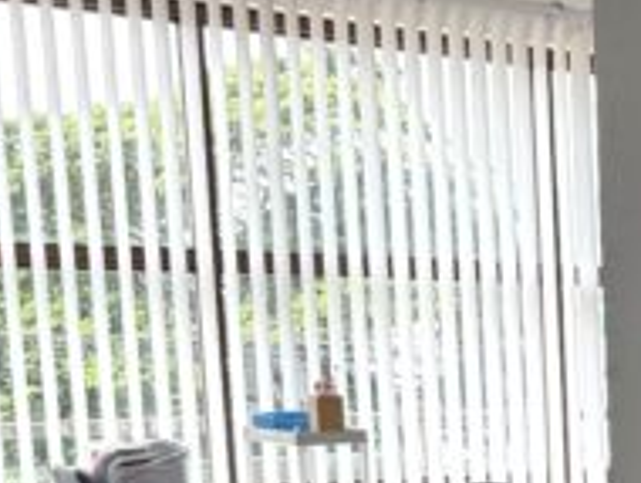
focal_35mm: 97
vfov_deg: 14.3
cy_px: 723
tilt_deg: -11.6
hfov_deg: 18.3
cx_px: 921
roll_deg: -0.6
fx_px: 1798
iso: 80
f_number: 1.78
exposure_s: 1/617
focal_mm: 6.76
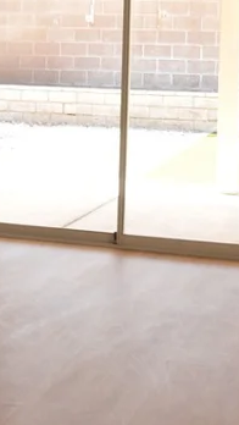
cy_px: 67
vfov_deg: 25.0
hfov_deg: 14.5
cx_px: 57
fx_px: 934
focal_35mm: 83
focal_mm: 18
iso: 200
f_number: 4
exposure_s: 1/60
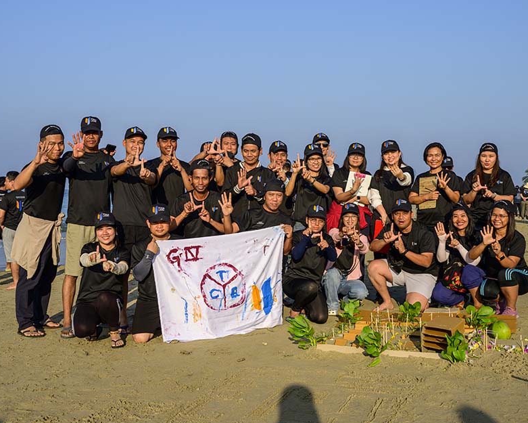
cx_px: 262
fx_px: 703
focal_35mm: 45
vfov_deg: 33.4
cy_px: 215
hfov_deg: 41.1
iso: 110
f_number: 9
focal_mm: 39
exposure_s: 1/320
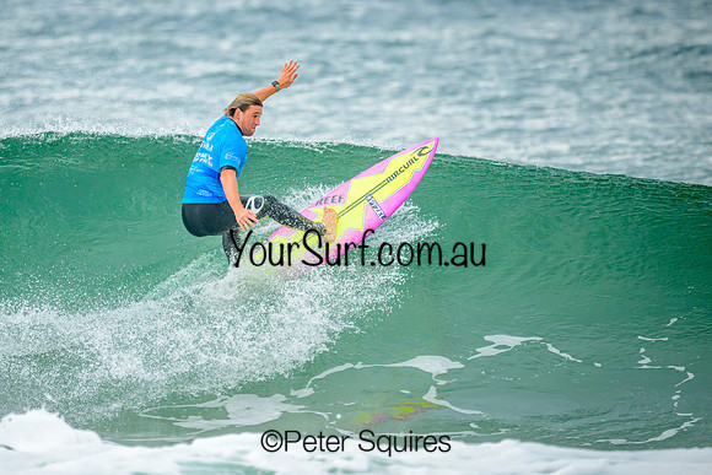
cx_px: 243
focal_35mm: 1073
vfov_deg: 1.3
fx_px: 21232
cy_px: 232
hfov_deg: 1.9
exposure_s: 1/2000
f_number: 6.3
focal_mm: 800
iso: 720
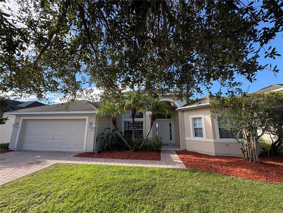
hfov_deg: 102.1
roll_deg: +0.4
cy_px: 106
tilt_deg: +12.2
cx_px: 142
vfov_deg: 85.7
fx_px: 114
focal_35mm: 14
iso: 64
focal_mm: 2.22
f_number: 2.2
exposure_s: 1/641
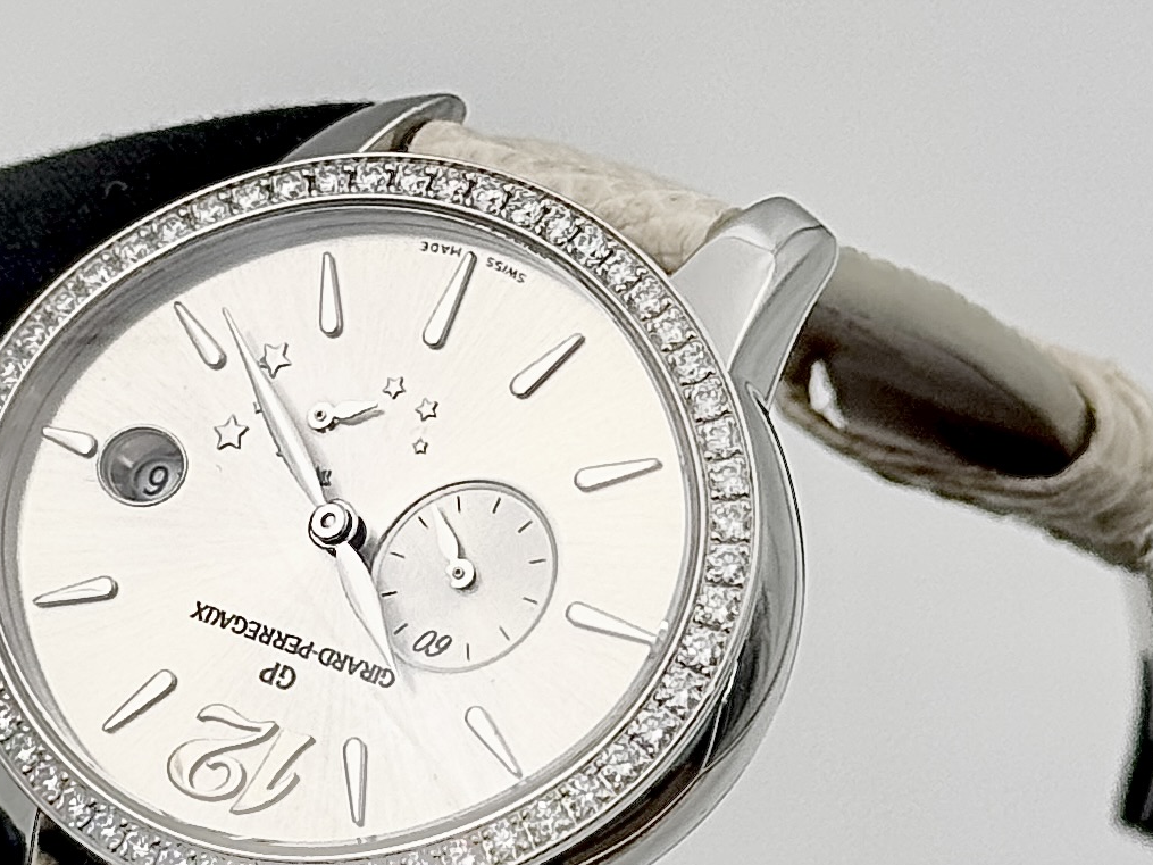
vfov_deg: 13.9
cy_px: 601
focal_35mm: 106
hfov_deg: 18.5
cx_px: 388
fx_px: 3530
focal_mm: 6.76
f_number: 1.78
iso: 64
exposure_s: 1/404
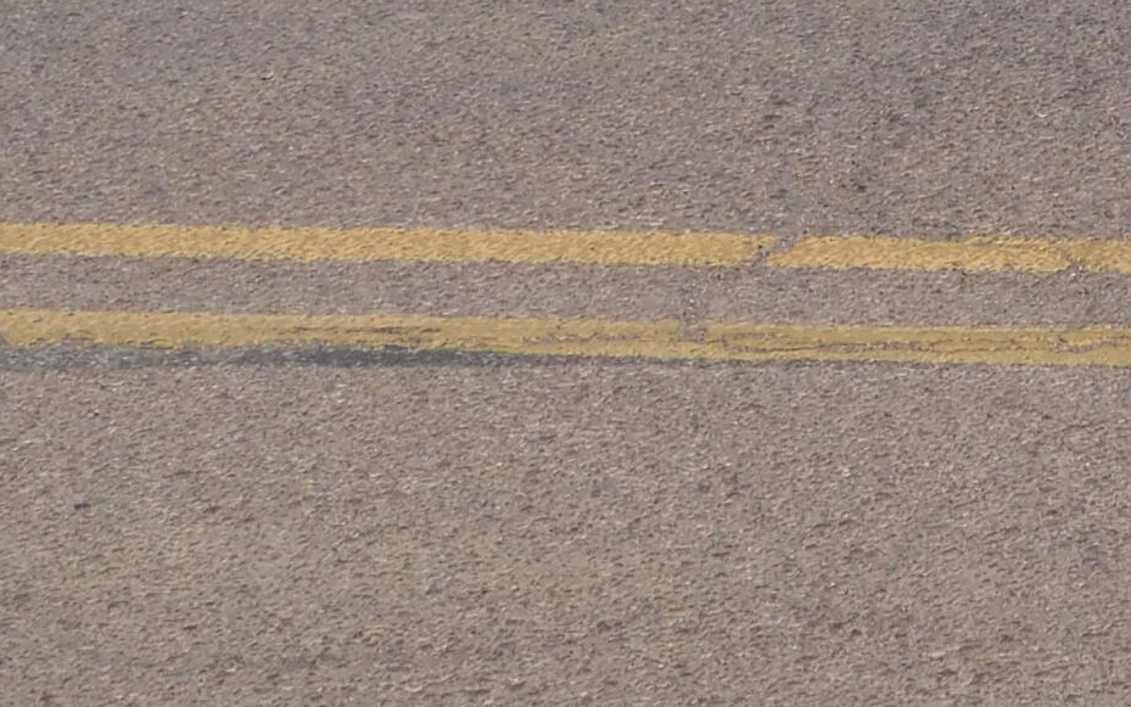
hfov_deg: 13.1
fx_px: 4748
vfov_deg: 8.2
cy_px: -554
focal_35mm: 154
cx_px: 1507
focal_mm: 8
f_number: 7.4
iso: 125
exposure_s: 1/500
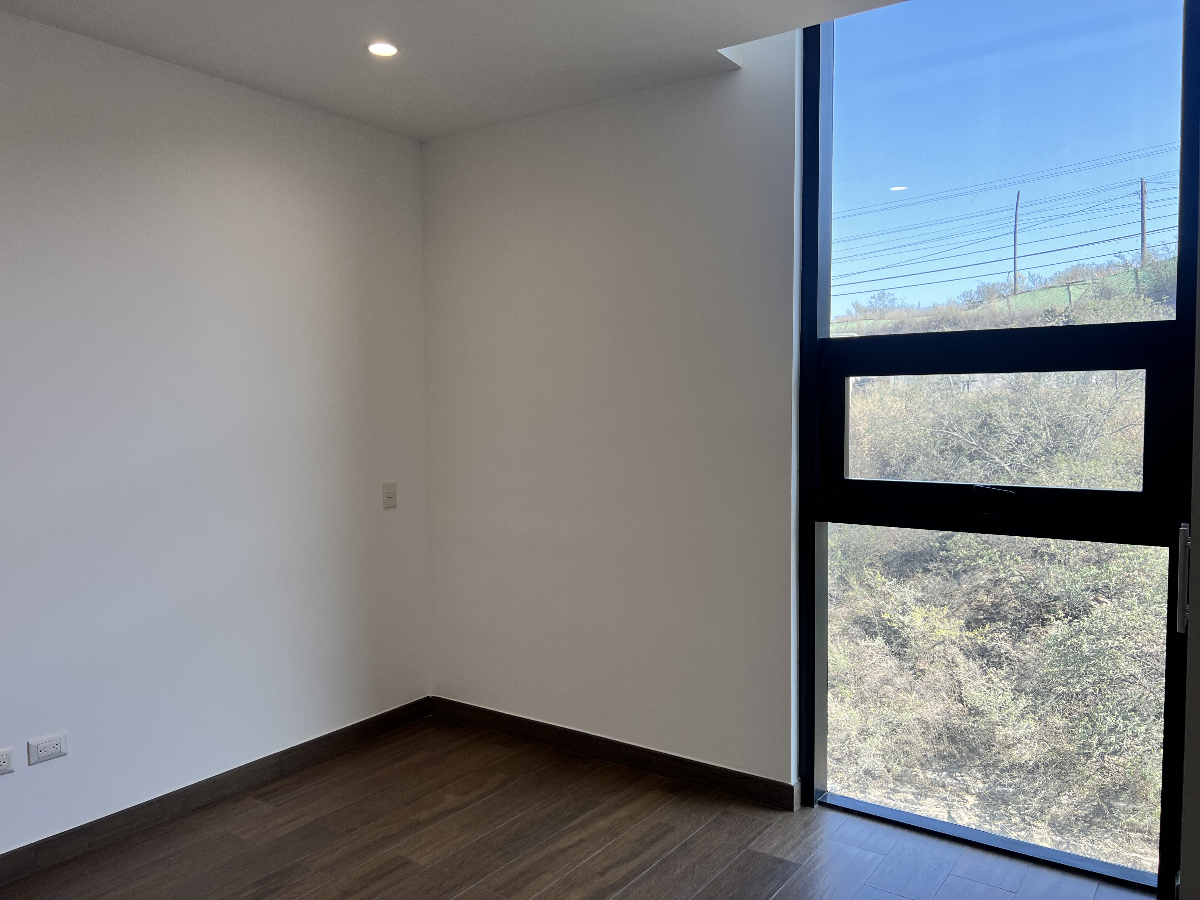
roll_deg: +0.9
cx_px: 600
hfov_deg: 67.3
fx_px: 901
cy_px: 450
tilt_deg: -3.2
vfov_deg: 53.1
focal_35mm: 26
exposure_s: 1/397
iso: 50
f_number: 1.5
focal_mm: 5.7
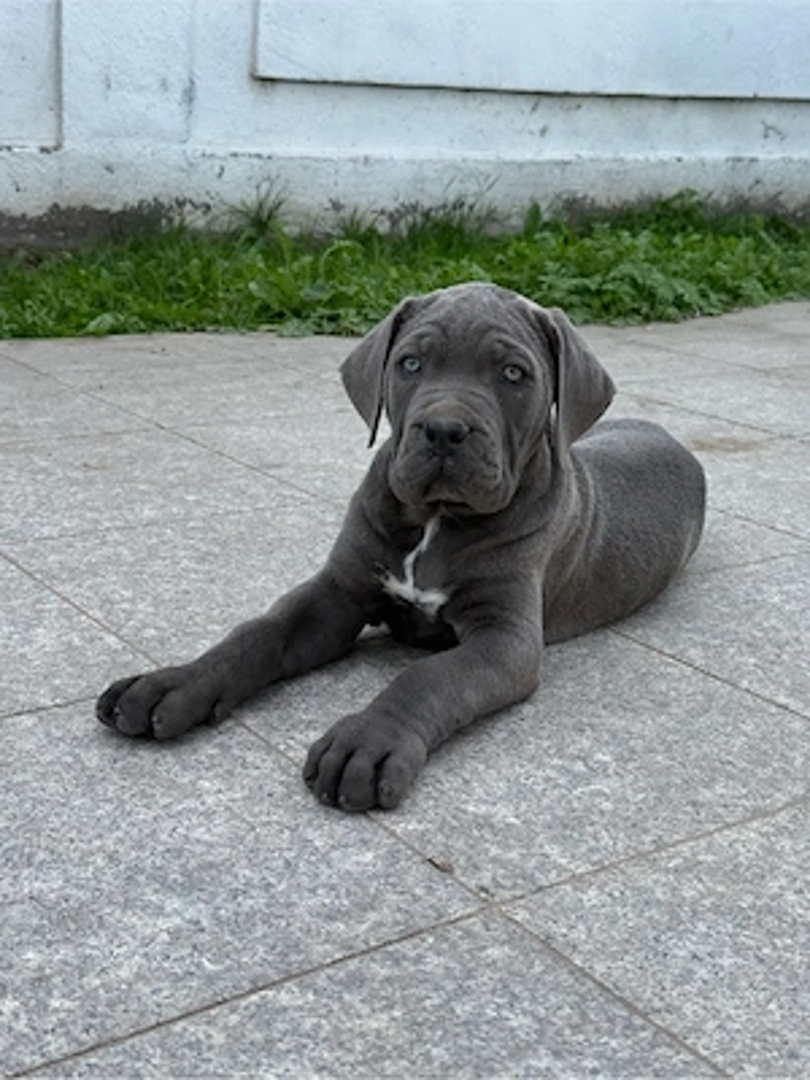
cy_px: 540
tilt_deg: -18.8
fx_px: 1498
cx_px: 405
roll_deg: -4.5
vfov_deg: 39.7
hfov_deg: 30.3
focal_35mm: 48
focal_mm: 6.76
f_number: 1.78
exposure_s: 1/1484
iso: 80
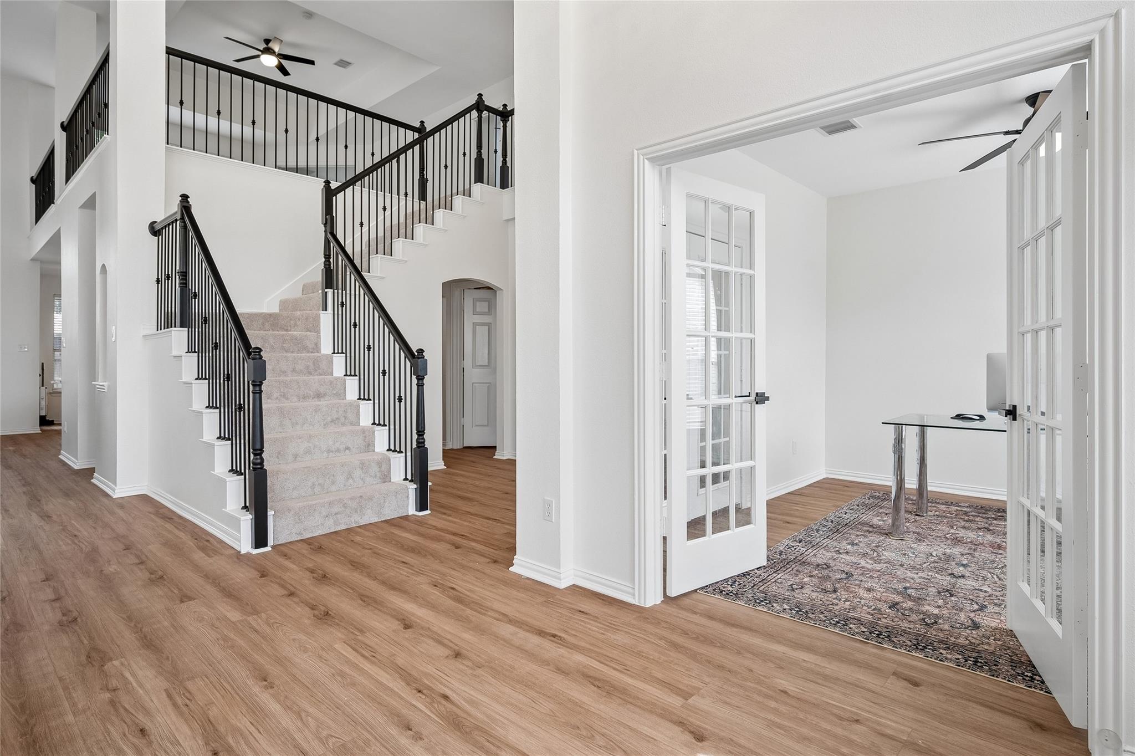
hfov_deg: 88.5
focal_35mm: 18
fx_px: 583
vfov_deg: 65.9
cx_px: 568
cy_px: 378
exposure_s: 1/15
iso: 320
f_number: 8
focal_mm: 18.5
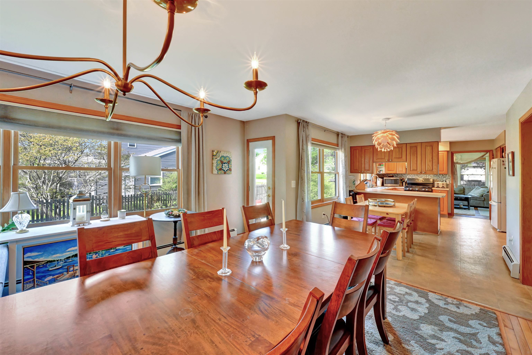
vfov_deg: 81.2
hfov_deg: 104.3
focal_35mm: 14
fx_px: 207
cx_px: 266
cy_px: 178
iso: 4000
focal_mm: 14
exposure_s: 1/30
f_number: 14
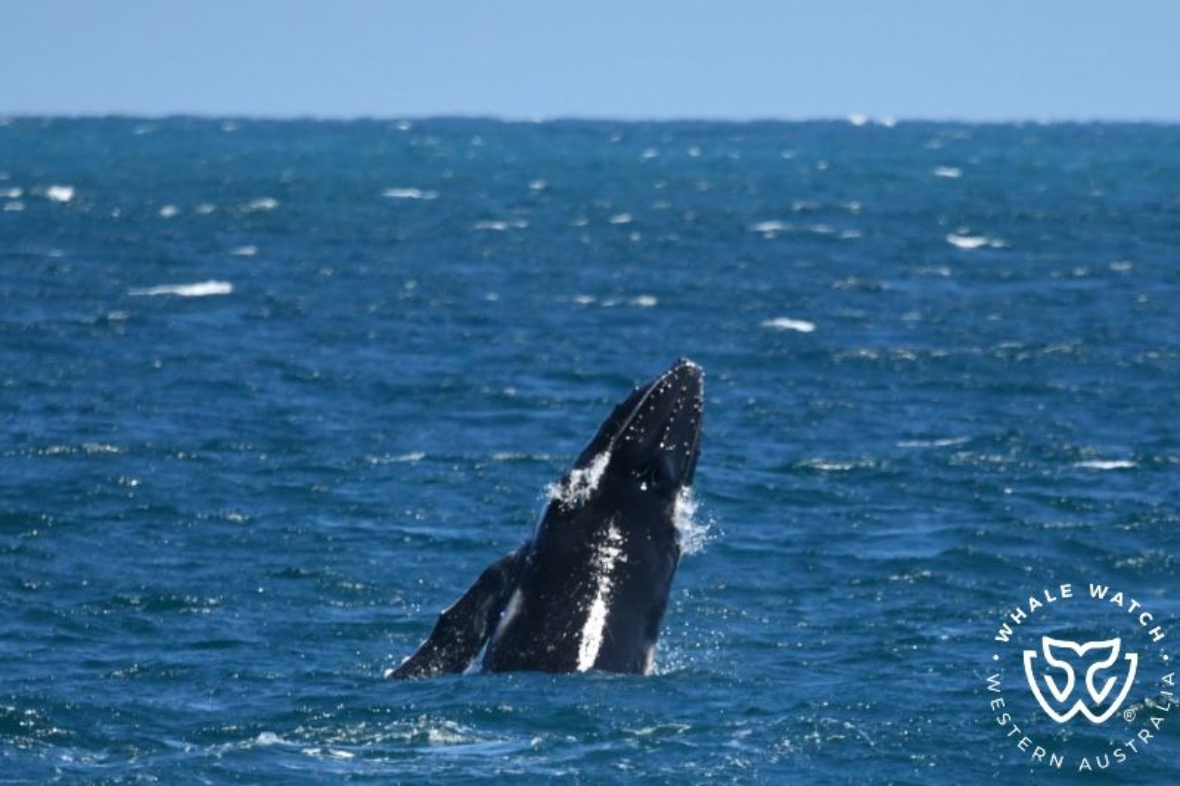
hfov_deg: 3.4
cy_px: 393
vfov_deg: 2.3
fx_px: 19661
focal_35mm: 600
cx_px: 590
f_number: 6.3
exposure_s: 1/8000
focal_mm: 600
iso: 1600
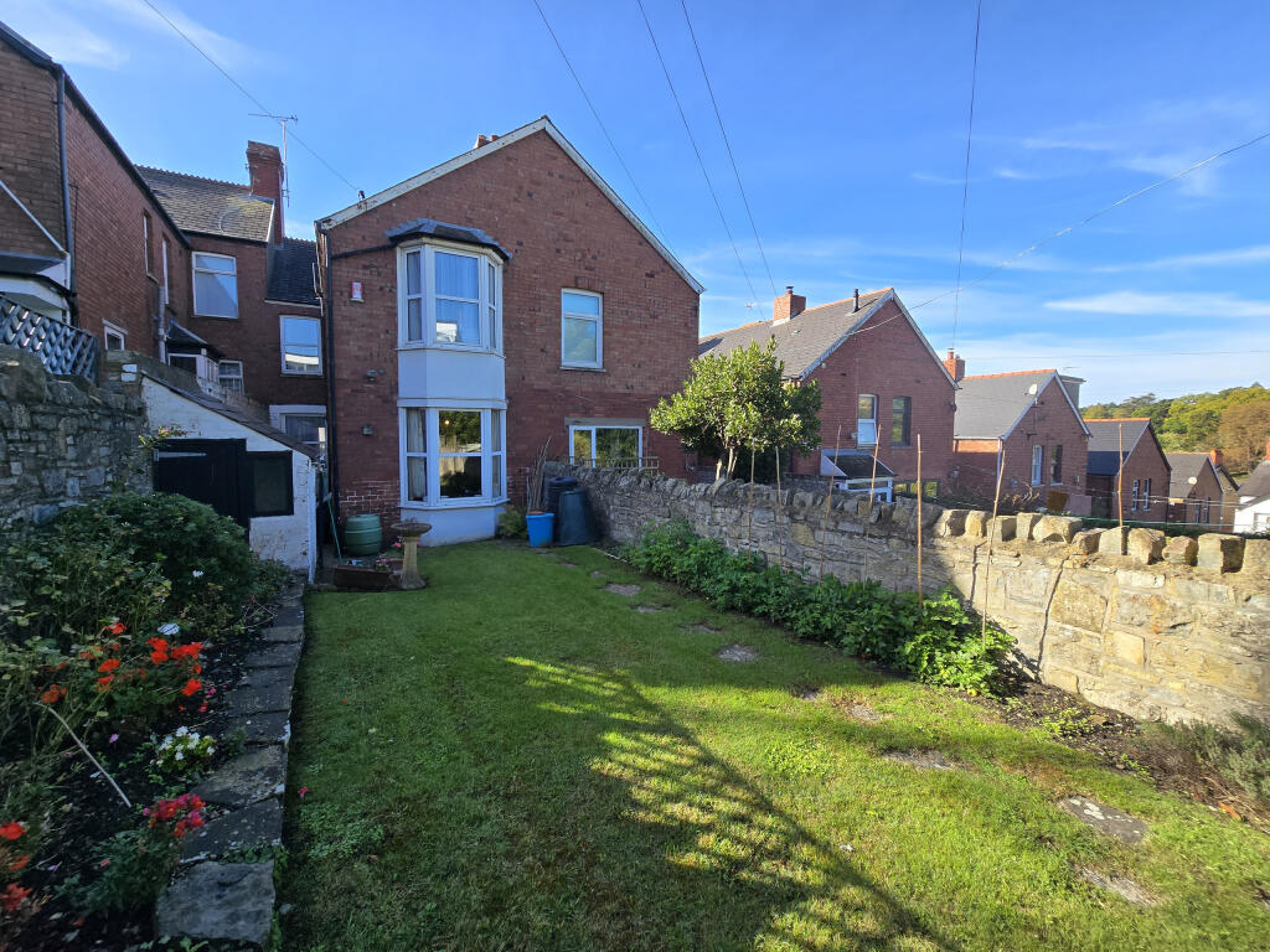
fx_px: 477
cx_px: 635
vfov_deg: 89.9
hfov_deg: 106.2
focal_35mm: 13
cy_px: 476
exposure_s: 1/963
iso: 50
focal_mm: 2.2
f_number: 2.2
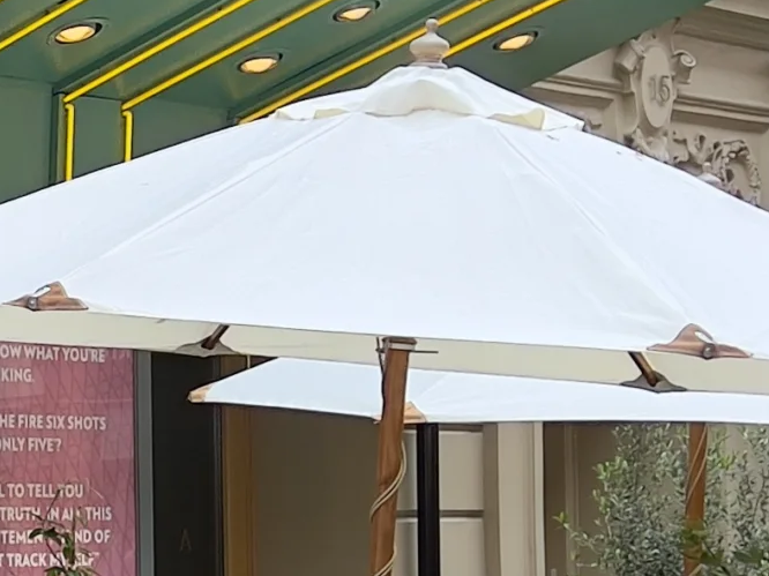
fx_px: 2221
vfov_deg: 14.6
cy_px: 540
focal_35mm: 100
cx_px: -550
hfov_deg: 16.8
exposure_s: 1/438
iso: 50
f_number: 1.5
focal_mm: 5.7
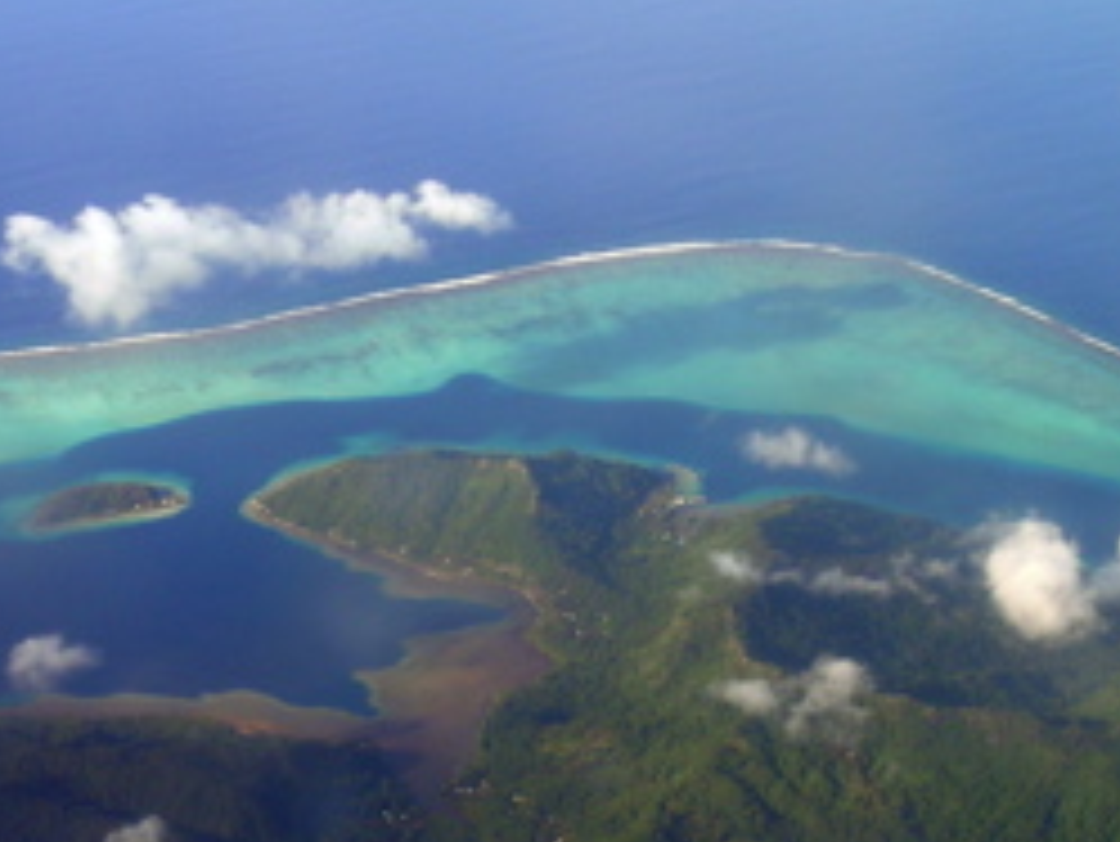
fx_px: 3723
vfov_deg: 12.9
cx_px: 234
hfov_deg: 17.0
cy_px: 612
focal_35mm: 115
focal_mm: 13.5
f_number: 6
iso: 50
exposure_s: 1/136
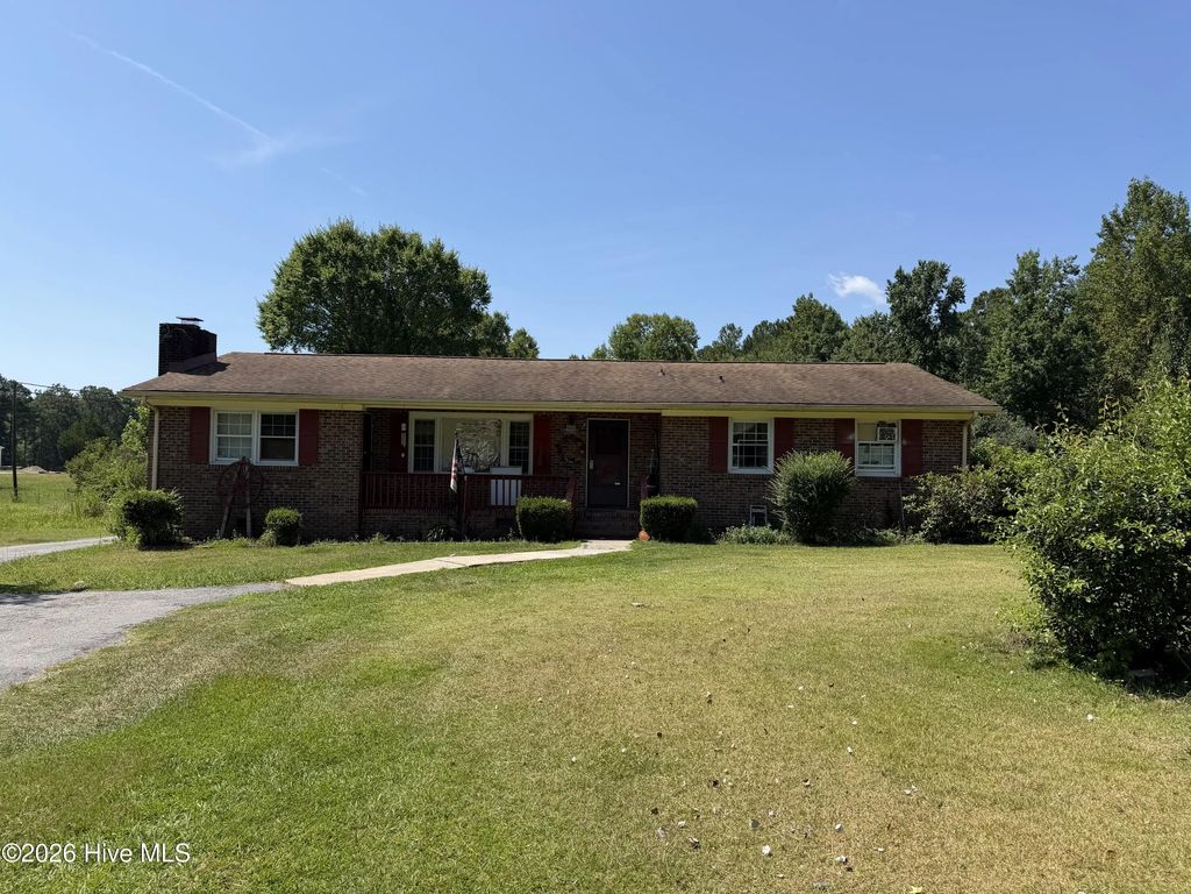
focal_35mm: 24
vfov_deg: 56.8
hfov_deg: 71.6
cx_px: 596
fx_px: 826
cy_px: 447
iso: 80
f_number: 1.78
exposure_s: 1/4673
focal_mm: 6.76
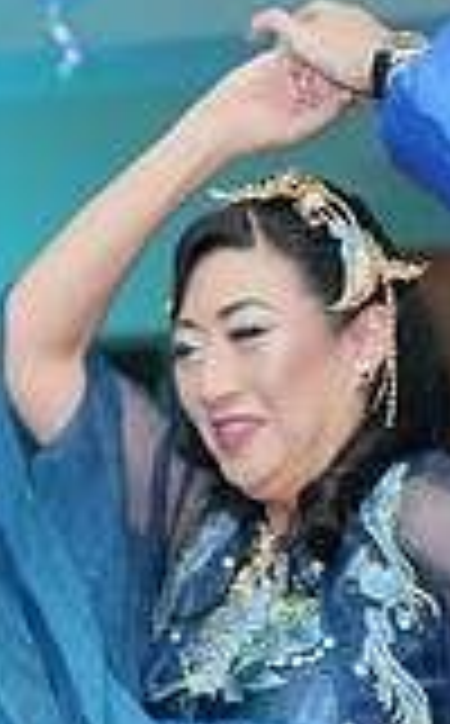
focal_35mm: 184
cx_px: 547
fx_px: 3627
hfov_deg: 7.0
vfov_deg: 11.1
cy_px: 1012
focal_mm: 50
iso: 4000
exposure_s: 1/200
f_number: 4
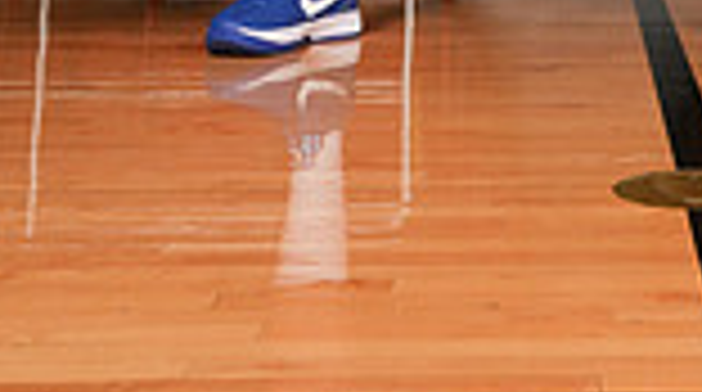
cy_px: -581
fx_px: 1858
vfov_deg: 10.3
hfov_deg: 21.0
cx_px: 598
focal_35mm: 100
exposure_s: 1/200
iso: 400
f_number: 8
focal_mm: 33
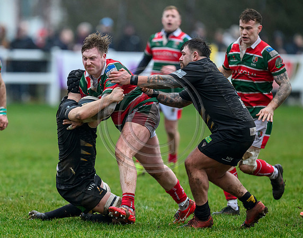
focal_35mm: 499
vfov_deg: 3.1
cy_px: 133
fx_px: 4450
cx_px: 114
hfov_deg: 3.9
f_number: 3.5
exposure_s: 1/2000
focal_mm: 400
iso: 4000
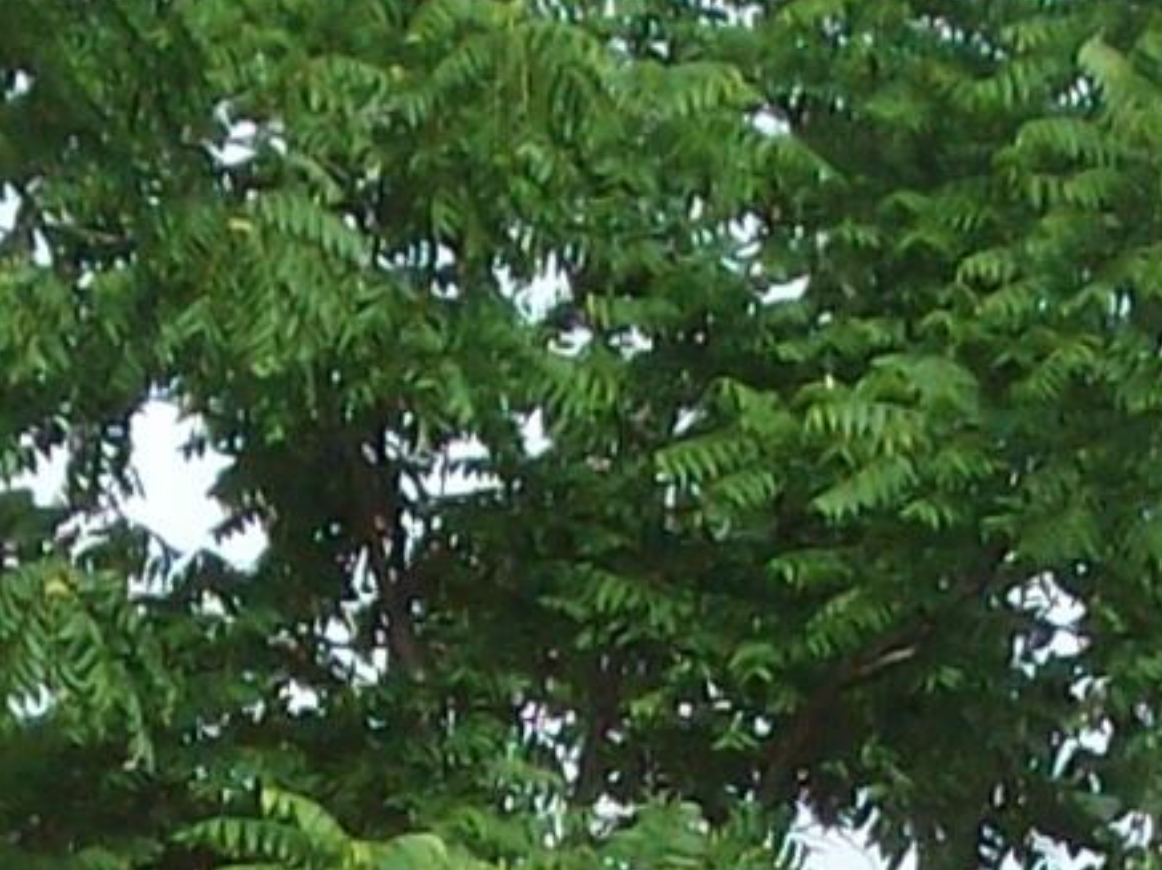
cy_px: 2104
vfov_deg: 3.9
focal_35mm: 371
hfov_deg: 5.3
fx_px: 12444
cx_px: 500
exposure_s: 1/426
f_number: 3.4
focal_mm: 9.11
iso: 80
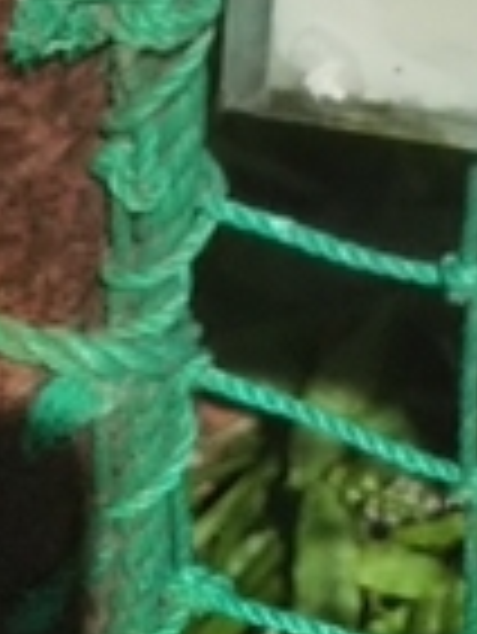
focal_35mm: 218
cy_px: -1506
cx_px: 1624
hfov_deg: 6.1
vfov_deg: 7.5
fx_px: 3999
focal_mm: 4
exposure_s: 1/1114
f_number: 2.2
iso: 20
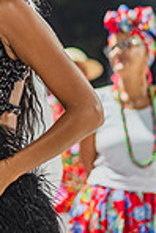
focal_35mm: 152
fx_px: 986
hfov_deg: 9.0
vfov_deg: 13.4
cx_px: -19
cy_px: 52
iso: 500
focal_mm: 50
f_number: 1.8
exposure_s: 1/320
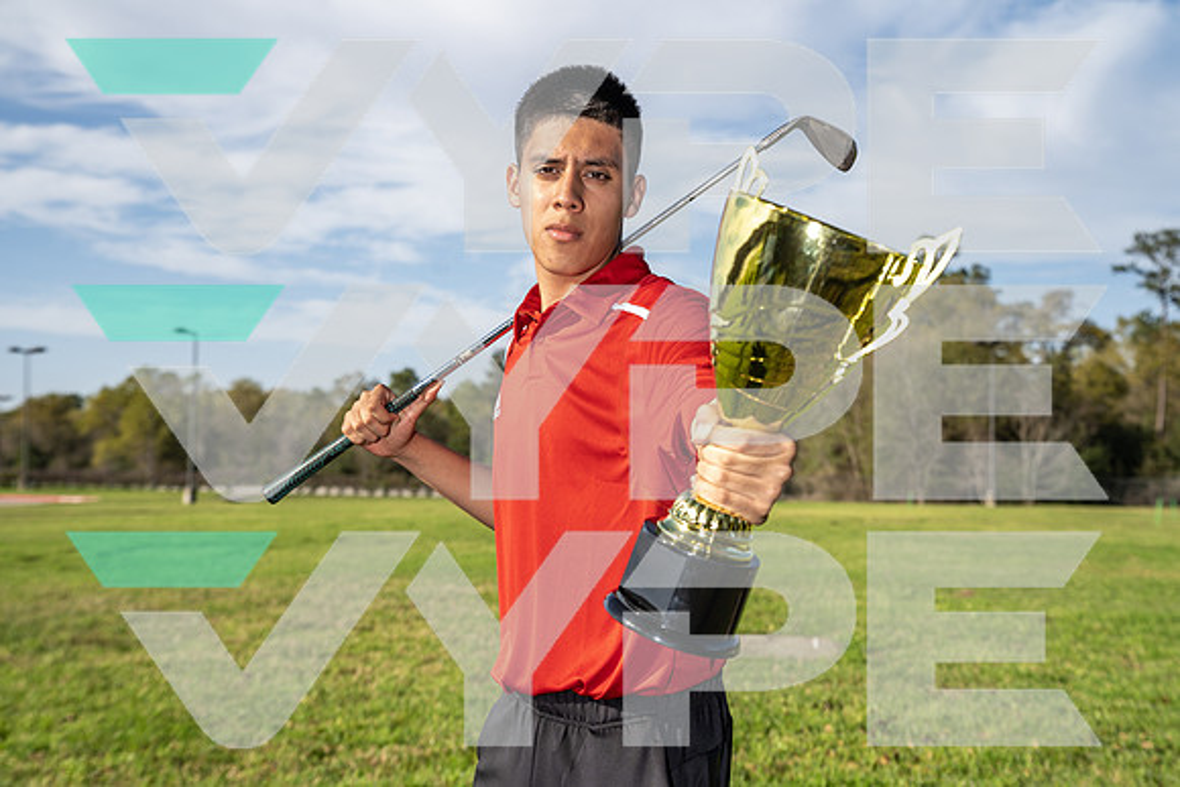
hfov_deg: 38.2
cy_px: 394
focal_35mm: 52
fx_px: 1705
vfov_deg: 26.0
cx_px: 590
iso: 100
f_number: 5.6
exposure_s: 1/250
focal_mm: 52
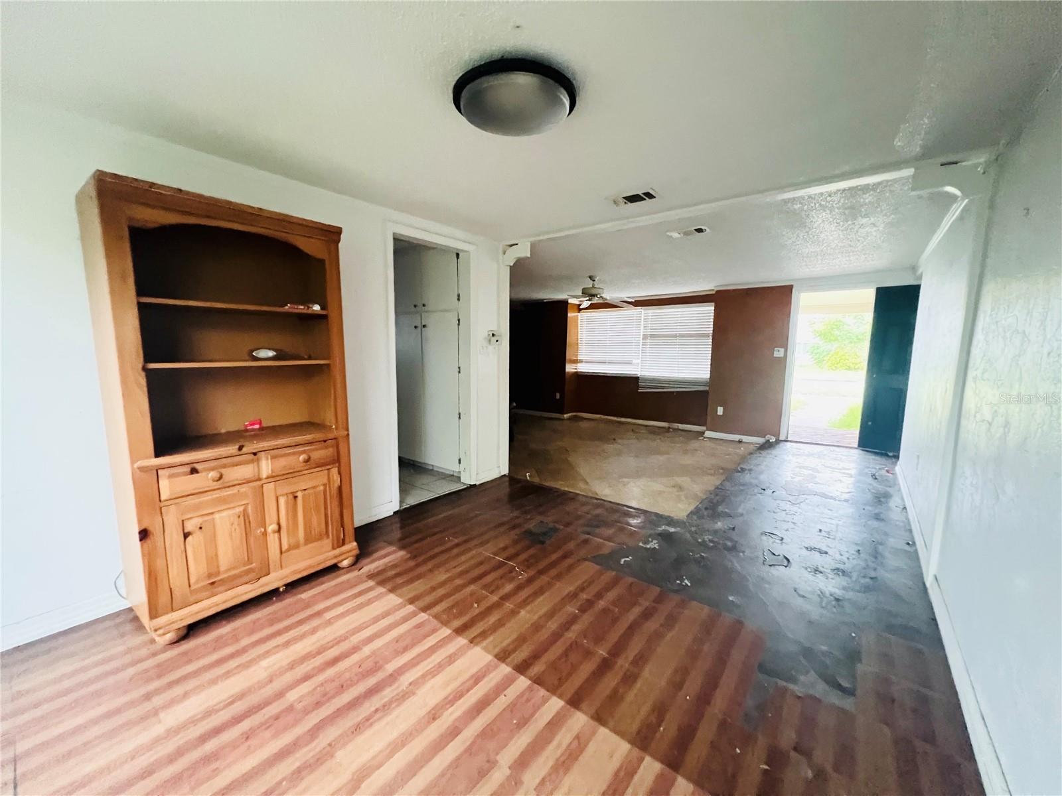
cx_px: 531
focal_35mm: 13
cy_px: 398
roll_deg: +0.0
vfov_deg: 89.9
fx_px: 399
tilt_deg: -7.4
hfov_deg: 106.2
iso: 1000
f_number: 1.8
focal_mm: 1.57
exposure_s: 1/60
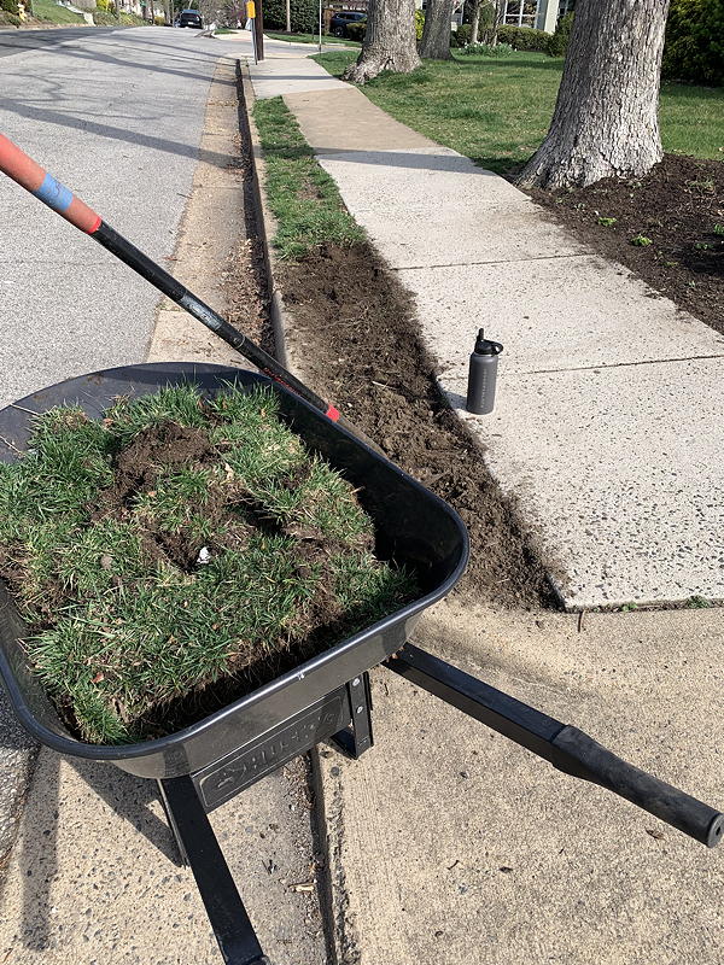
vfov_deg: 67.3
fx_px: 725
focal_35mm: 26
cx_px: 362
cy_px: 482
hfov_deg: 53.1
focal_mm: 4.25
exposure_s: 1/1124
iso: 25
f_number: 1.8
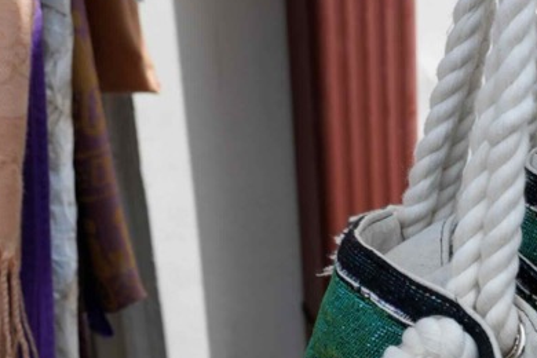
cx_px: 463
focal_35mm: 115
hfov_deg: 17.6
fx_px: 1715
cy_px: 624
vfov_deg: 11.2
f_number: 5.6
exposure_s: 1/200
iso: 100
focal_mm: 32
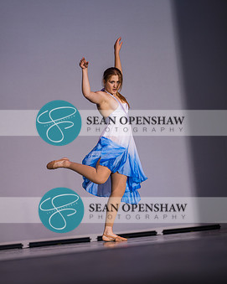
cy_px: 161
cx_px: 112
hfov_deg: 14.5
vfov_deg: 18.1
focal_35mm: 106
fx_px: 891
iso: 400
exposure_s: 1/500
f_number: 2.8
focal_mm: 85
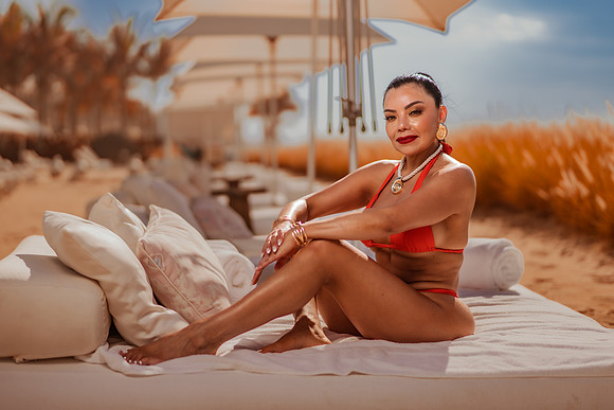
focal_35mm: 58
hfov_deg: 34.5
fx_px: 989
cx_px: 307
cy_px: 205
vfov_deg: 23.4
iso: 50
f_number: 1.4
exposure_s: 1/8000
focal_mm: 58
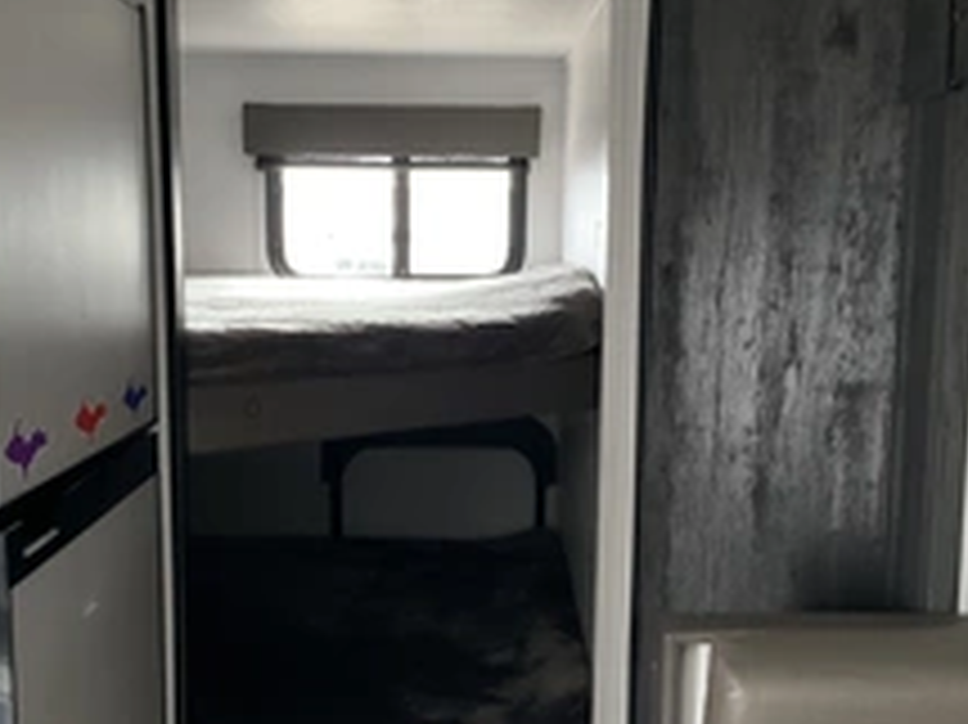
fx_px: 1509
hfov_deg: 35.6
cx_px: 477
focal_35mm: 54
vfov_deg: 26.8
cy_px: 490
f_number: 1.8
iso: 320
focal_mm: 3
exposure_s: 1/41
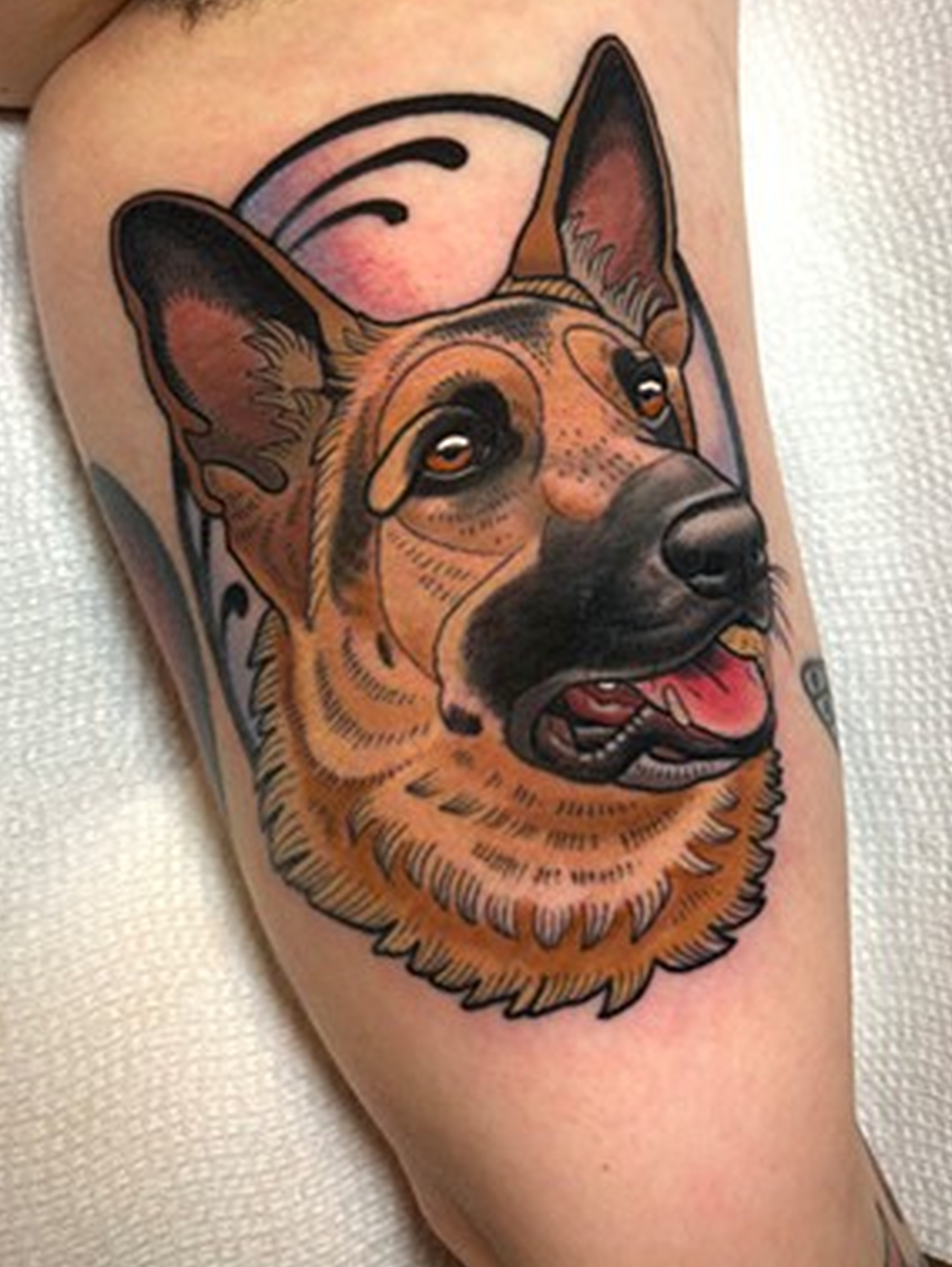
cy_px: 543
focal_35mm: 33
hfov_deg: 43.0
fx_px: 1209
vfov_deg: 55.1
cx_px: 483
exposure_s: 1/60
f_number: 1.5
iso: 100
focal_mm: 5.7
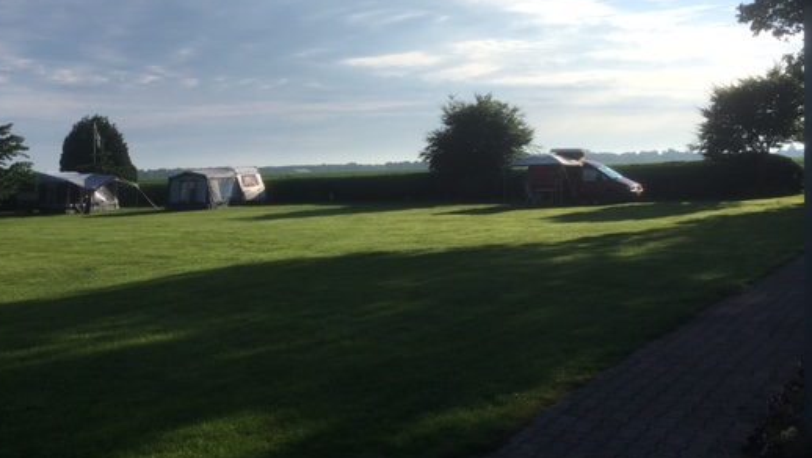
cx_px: 353
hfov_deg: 51.4
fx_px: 840
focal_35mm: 39
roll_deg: +0.6
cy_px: 216
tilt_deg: -5.4
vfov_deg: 30.5
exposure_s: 1/2849
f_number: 2.2
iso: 25
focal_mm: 4.15
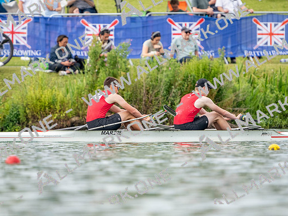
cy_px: 108
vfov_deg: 1.6
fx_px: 7581
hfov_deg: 2.2
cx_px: 151
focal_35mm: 911
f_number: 6.3
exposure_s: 1/1600
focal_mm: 559
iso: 800
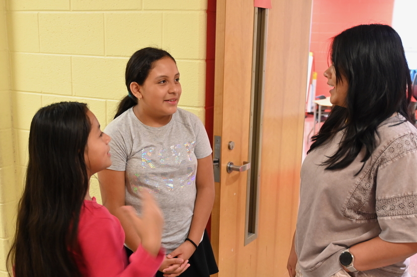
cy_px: 155
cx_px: 225
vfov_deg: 31.8
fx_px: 486
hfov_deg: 46.4
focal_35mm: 42
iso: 3600
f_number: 4
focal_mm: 34
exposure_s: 1/60
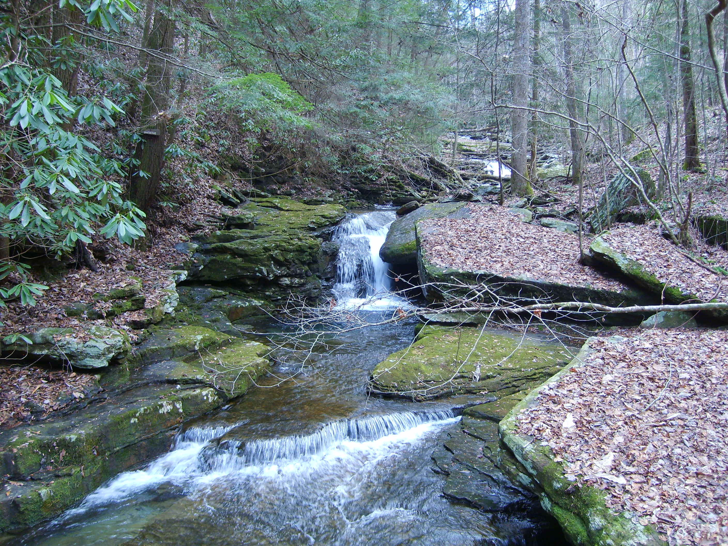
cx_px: 364
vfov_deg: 40.7
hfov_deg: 52.6
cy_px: 273
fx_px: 736
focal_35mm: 35
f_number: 2.8
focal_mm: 5.8
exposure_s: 1/30
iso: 82
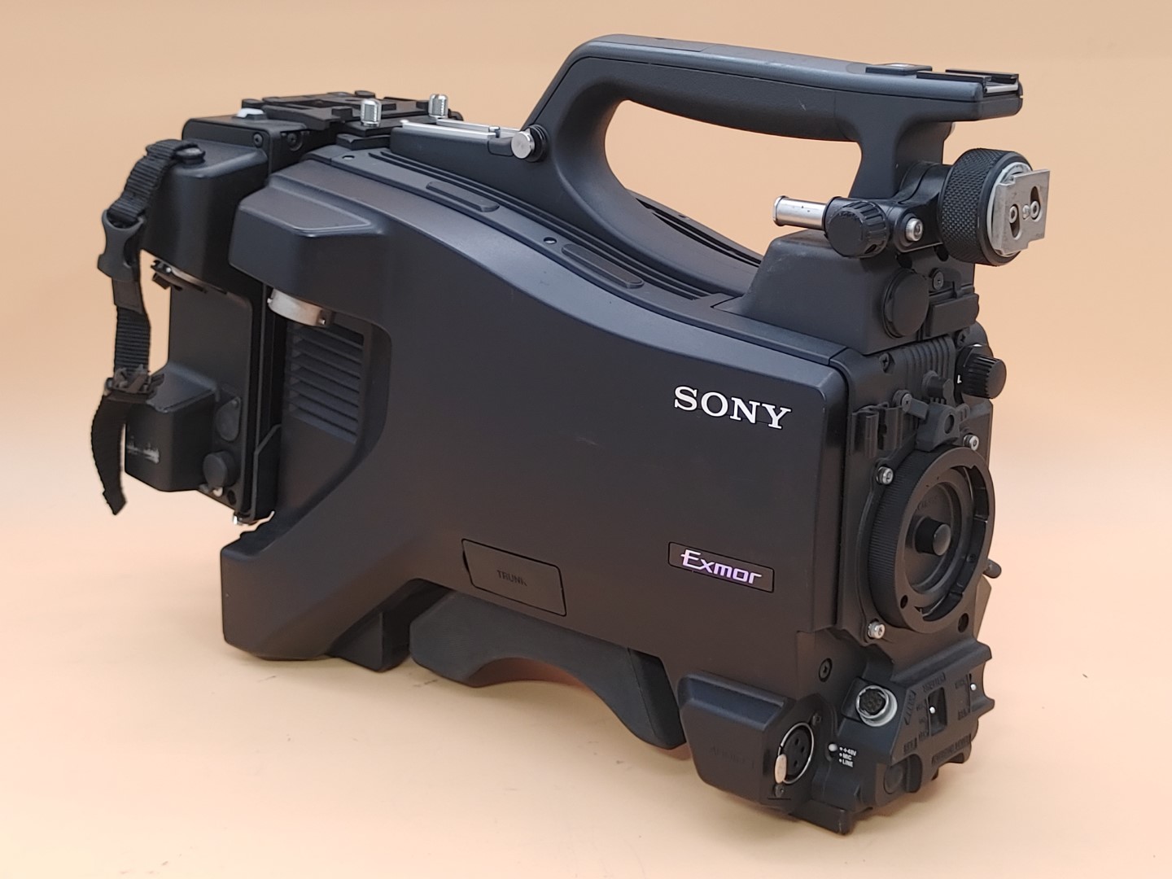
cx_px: 586
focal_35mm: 52
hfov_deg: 36.8
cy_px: 440
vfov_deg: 28.0
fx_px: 1761
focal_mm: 4.36
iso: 100
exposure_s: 1/61
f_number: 1.8
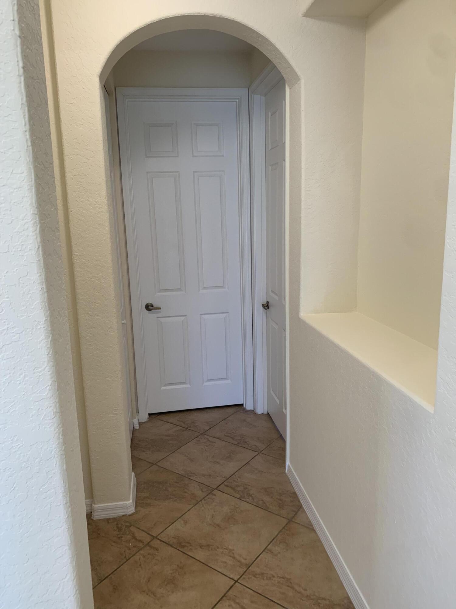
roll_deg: +2.5
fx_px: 457
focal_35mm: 26
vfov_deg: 67.3
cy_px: 304
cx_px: 228
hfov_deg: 53.1
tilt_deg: -11.4
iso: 80
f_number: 1.8
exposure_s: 1/60
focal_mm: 4.25
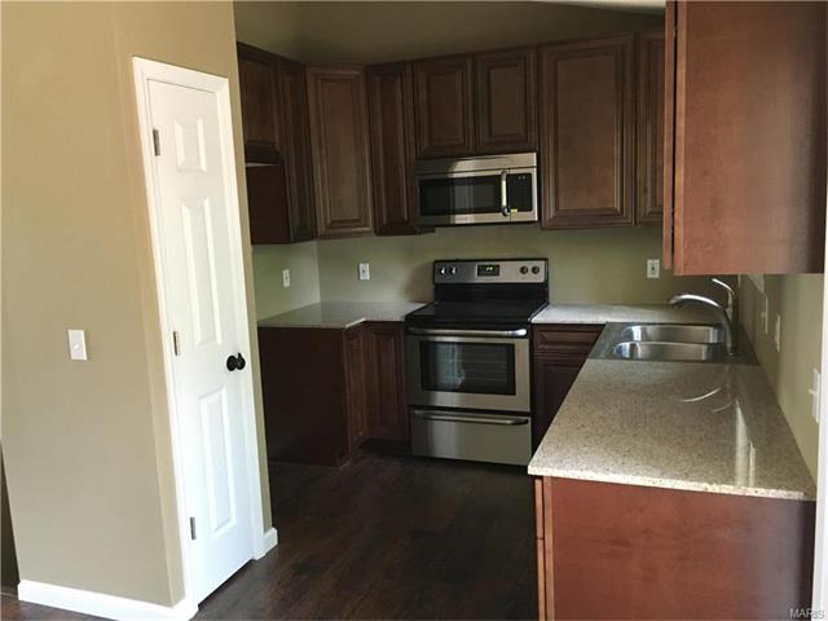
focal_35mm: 29
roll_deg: +3.2
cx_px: 414
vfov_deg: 48.2
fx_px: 694
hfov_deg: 61.7
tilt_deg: -8.3
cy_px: 310
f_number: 2.2
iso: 200
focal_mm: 4.15
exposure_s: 1/24
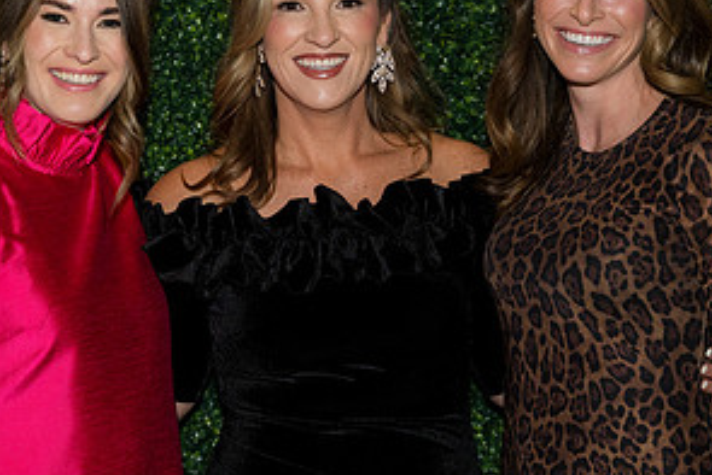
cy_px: 257
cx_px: 304
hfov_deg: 16.2
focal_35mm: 126
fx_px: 2493
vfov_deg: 10.9
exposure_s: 1/160
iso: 800
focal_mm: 64
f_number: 5
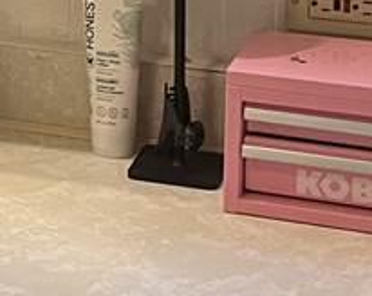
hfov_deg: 11.2
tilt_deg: -10.1
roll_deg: +1.6
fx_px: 1736
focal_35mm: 158
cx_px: -347
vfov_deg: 9.5
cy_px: -152
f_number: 1.6
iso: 100
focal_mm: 5.1
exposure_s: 1/60
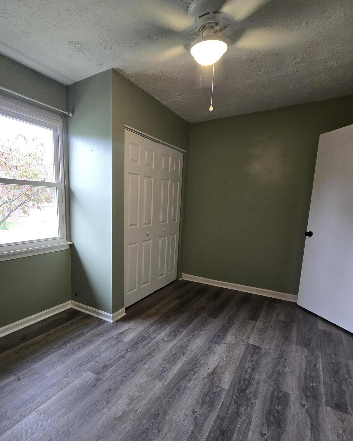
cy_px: 247
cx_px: 134
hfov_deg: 75.7
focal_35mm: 17
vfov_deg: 89.2
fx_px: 222
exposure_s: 1/60
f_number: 2.2
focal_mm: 2.2
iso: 200
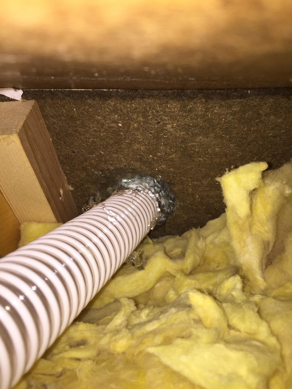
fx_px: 326
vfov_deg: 61.7
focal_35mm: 29
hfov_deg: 48.2
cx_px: 146
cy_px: 194
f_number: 2.2
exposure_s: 1/104
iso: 32
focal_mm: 4.15
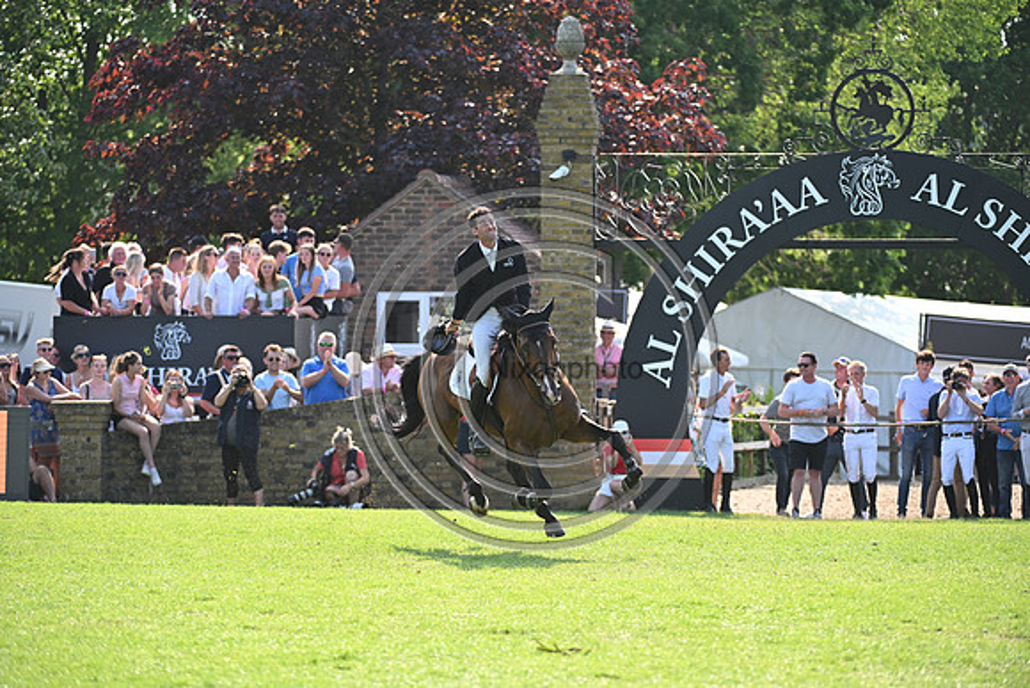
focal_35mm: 200
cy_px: 344
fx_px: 5723
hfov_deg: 10.3
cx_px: 515
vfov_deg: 6.9
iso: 640
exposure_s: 1/1250
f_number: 4.5
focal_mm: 200
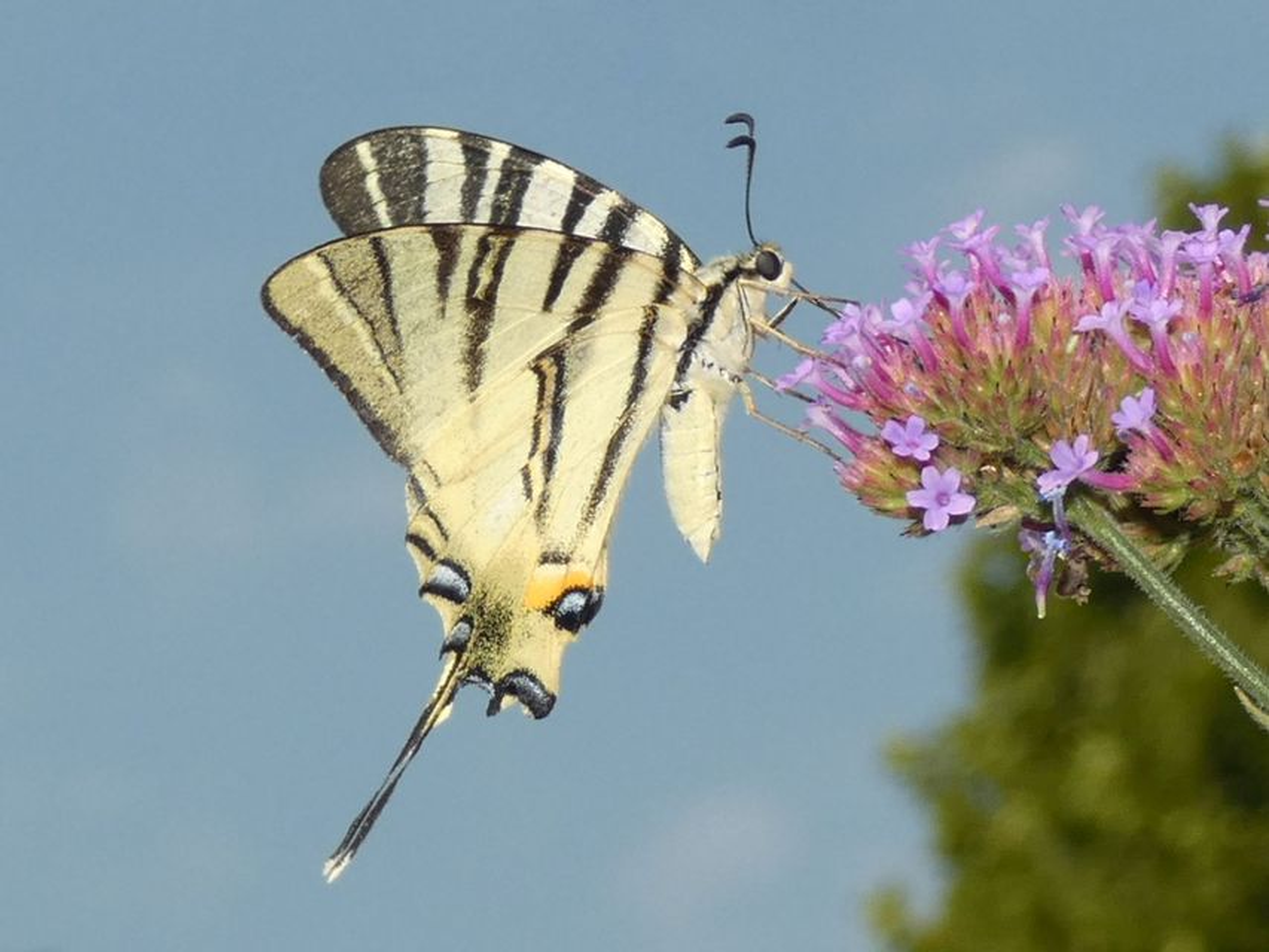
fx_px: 2970
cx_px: 634
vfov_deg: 18.2
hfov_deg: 24.1
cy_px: 476
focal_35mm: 81
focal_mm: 14.5
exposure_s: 1/320
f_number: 4.5
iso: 80
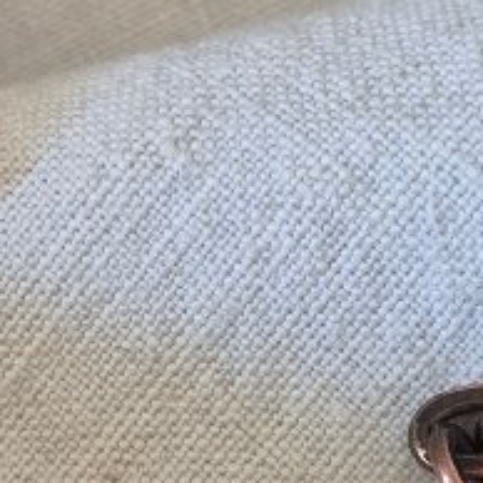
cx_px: 172
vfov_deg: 13.8
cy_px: 336
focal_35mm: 126
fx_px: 1989
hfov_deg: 13.8
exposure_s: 1/100
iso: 1250
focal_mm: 5.4
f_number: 1.8
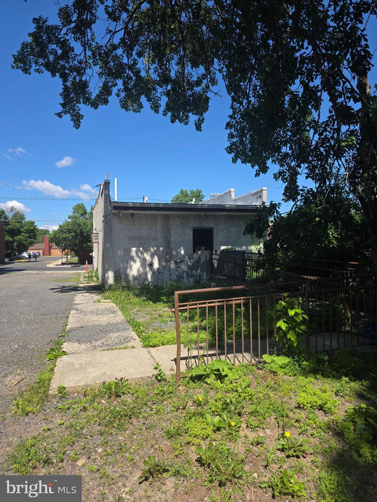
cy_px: 251
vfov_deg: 73.9
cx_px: 188
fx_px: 334
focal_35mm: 23
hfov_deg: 58.9
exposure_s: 1/4333
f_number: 1.7
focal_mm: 6.3
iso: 80
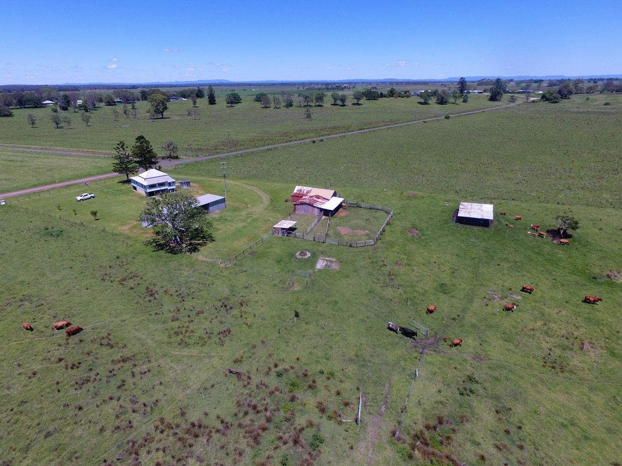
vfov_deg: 66.0
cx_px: 311
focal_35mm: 20
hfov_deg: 81.7
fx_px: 359
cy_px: 233
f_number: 2.8
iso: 100
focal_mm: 3.61
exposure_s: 1/904
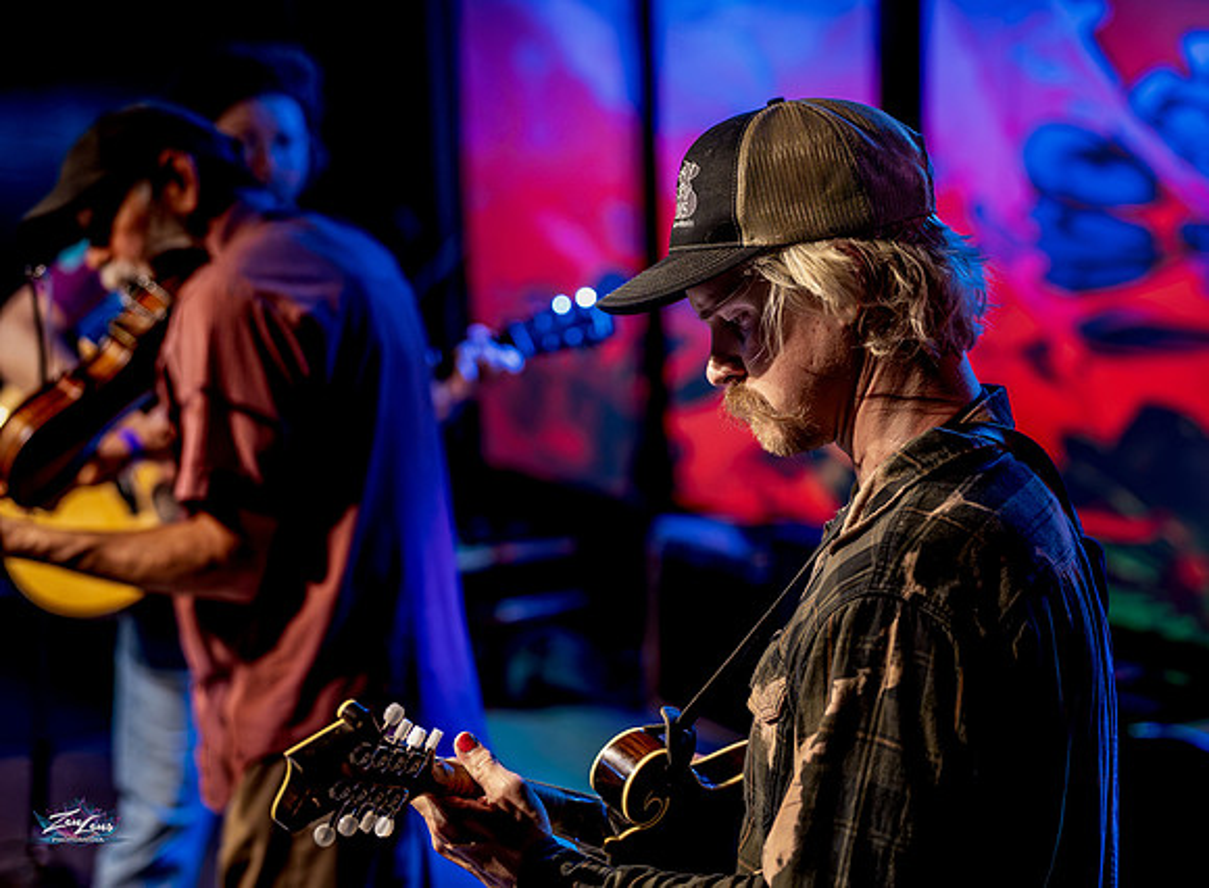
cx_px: 668
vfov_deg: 19.1
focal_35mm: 76
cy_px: 444
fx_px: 2640
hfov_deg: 25.8
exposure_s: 1/400
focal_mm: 71
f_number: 2.5
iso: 8000
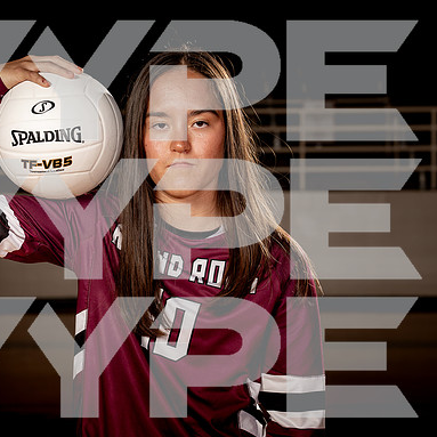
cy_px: 220
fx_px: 1285
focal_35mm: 90
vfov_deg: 19.3
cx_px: 131
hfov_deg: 19.2
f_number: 5.6
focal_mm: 70
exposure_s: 1/250
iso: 100
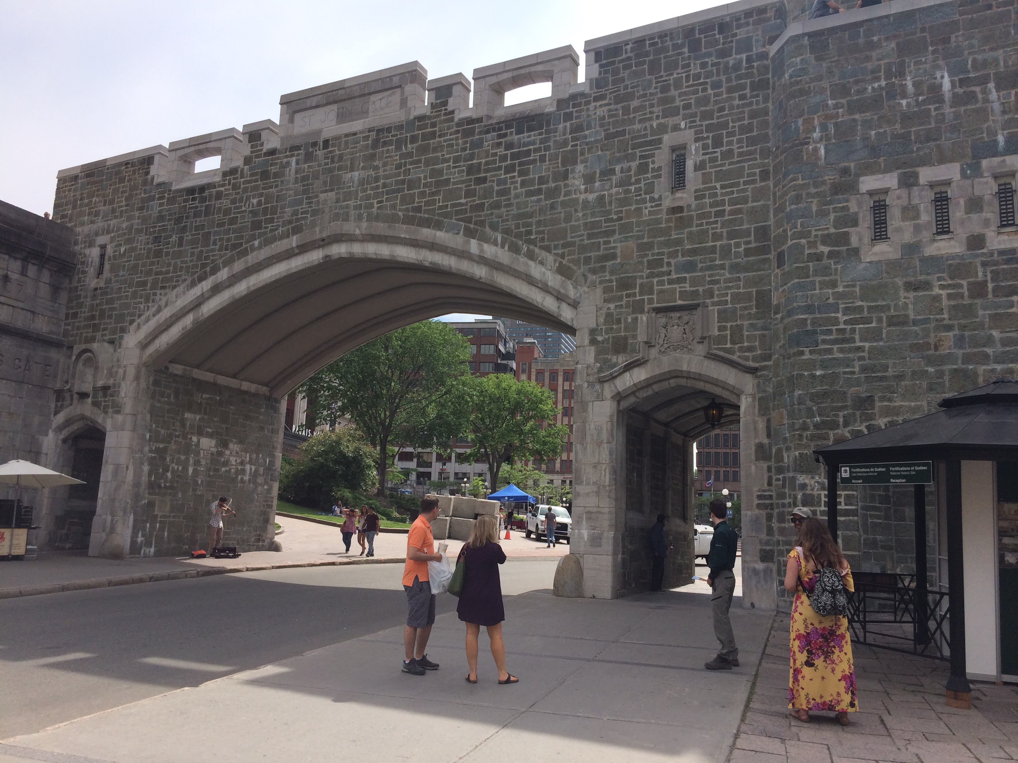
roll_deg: +0.5
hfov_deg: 61.7
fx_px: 853
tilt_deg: +7.7
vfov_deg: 48.2
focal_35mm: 29
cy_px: 382
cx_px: 509
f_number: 2.2
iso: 32
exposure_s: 1/2564
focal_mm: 4.15
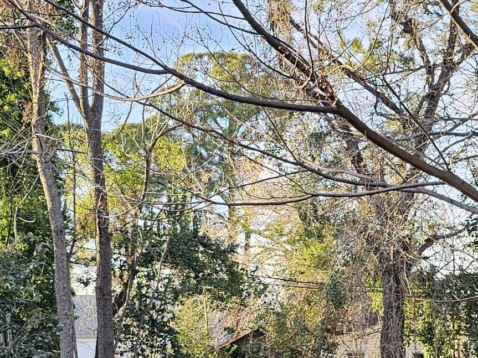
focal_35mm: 80
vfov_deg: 17.8
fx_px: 1105
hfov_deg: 24.4
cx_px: 291
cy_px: 388
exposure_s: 1/180
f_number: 1.7
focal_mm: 6.3
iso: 32
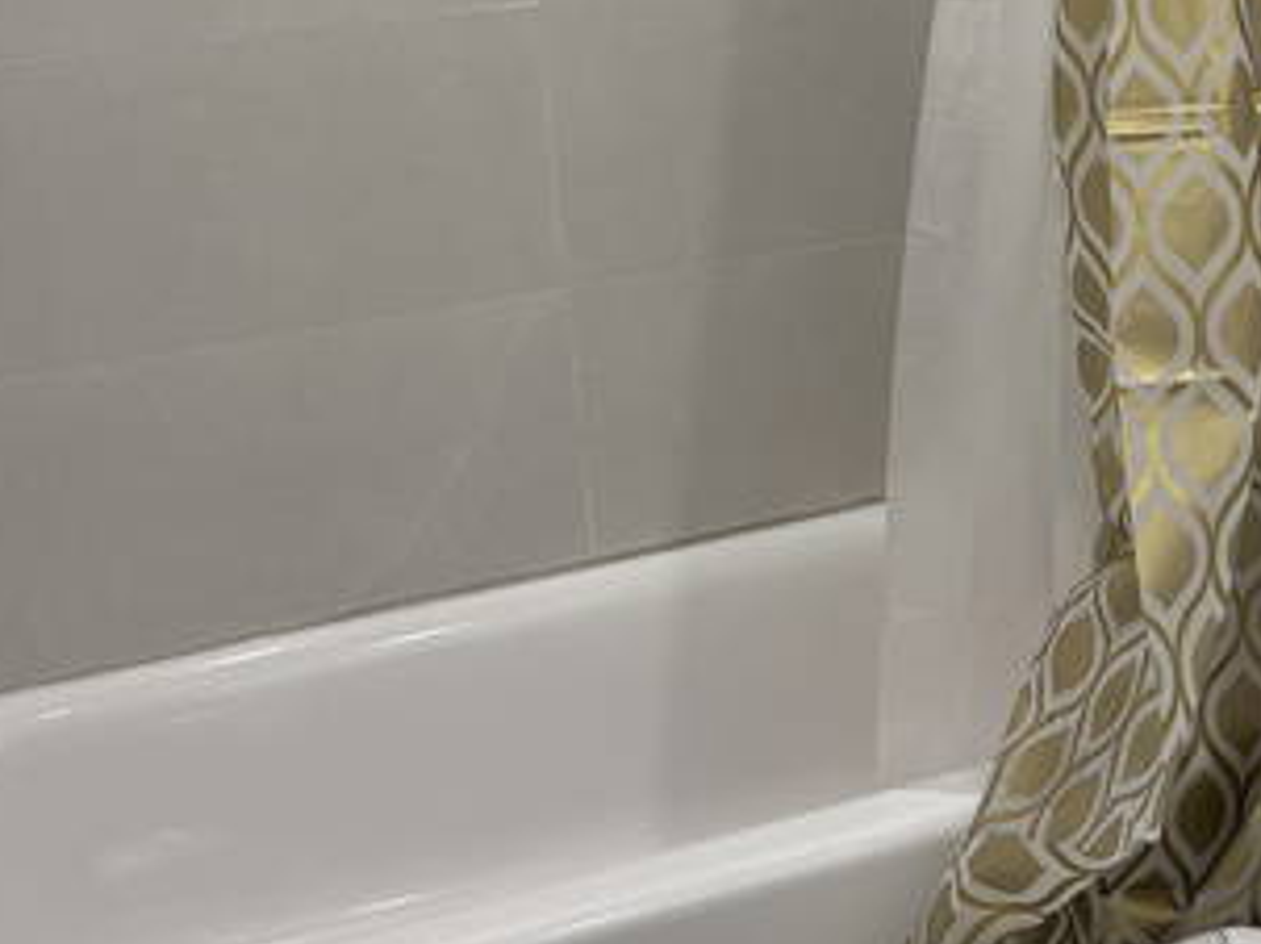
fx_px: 2475
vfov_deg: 21.4
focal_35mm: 68
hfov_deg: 27.7
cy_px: 221
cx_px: 1086
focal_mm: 5.96
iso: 64
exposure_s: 1/60
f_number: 1.6
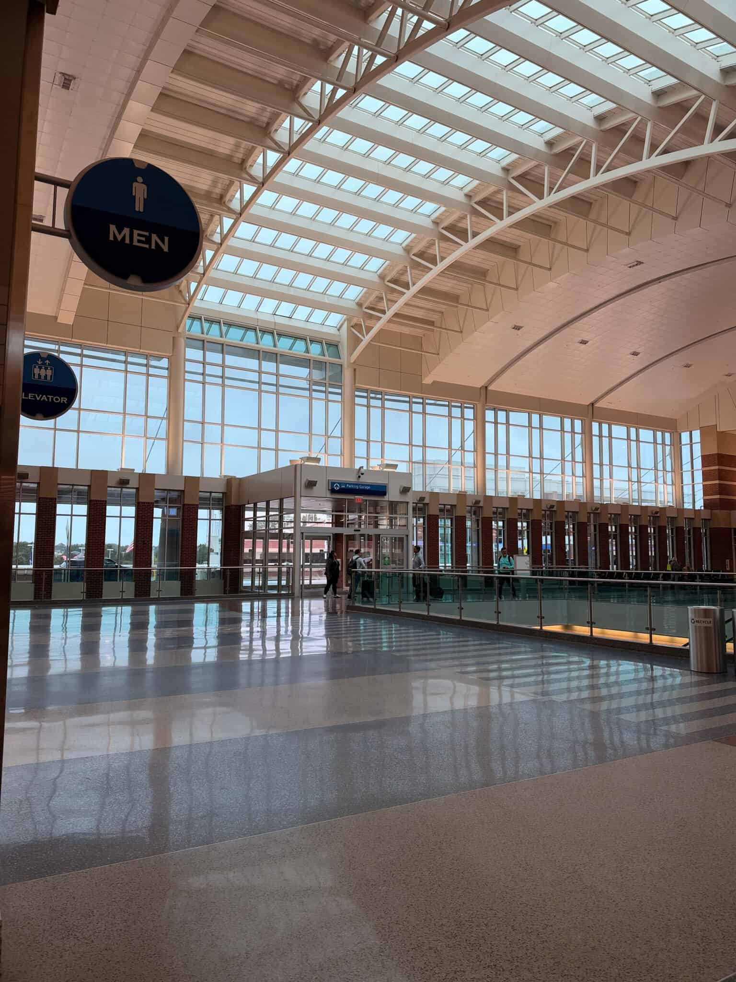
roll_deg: -0.8
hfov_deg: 56.8
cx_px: 368
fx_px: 680
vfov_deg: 71.6
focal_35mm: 24
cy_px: 491
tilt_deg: +6.9
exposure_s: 1/367
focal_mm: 6.93
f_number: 1.8
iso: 80
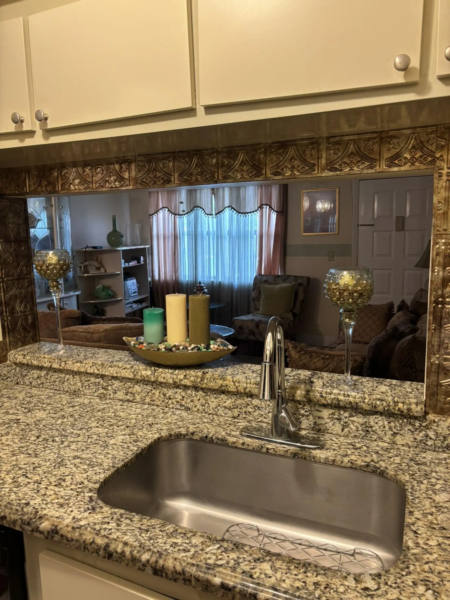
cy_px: 300
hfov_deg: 53.1
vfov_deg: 67.3
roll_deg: +0.2
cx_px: 225
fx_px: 451
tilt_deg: -8.8
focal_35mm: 26
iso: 200
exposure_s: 1/60
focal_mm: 5.96
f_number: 1.6
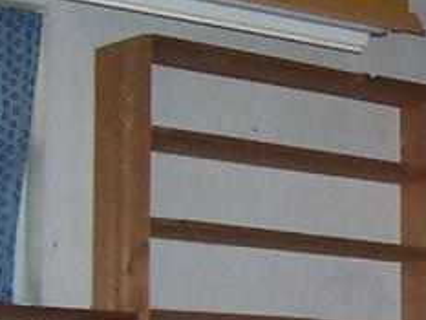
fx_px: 1945
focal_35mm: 158
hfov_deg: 12.0
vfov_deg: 9.3
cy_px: 364
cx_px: 631
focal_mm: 5.6
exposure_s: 1/60
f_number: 2.8
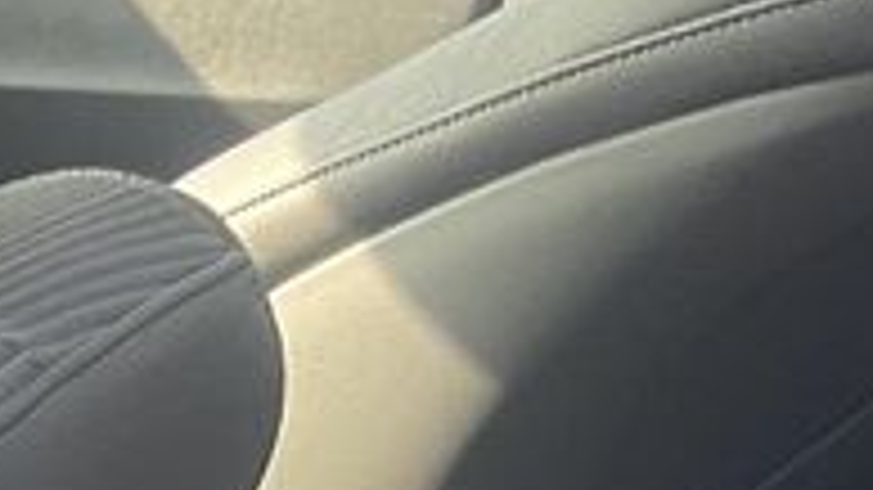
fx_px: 4513
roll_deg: +4.9
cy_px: 1717
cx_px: -288
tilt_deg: -39.6
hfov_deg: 10.8
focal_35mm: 195
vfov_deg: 5.6
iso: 40
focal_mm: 3
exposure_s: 1/60
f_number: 1.8
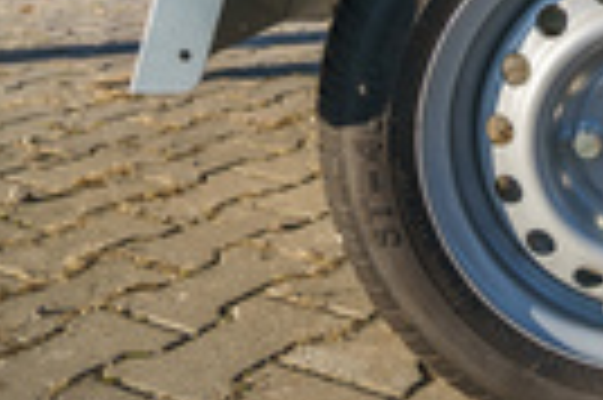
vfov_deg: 22.9
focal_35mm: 57
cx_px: 666
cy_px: 9
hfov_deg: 31.2
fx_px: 954
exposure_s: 1/3200
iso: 160
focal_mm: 17
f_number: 2.8
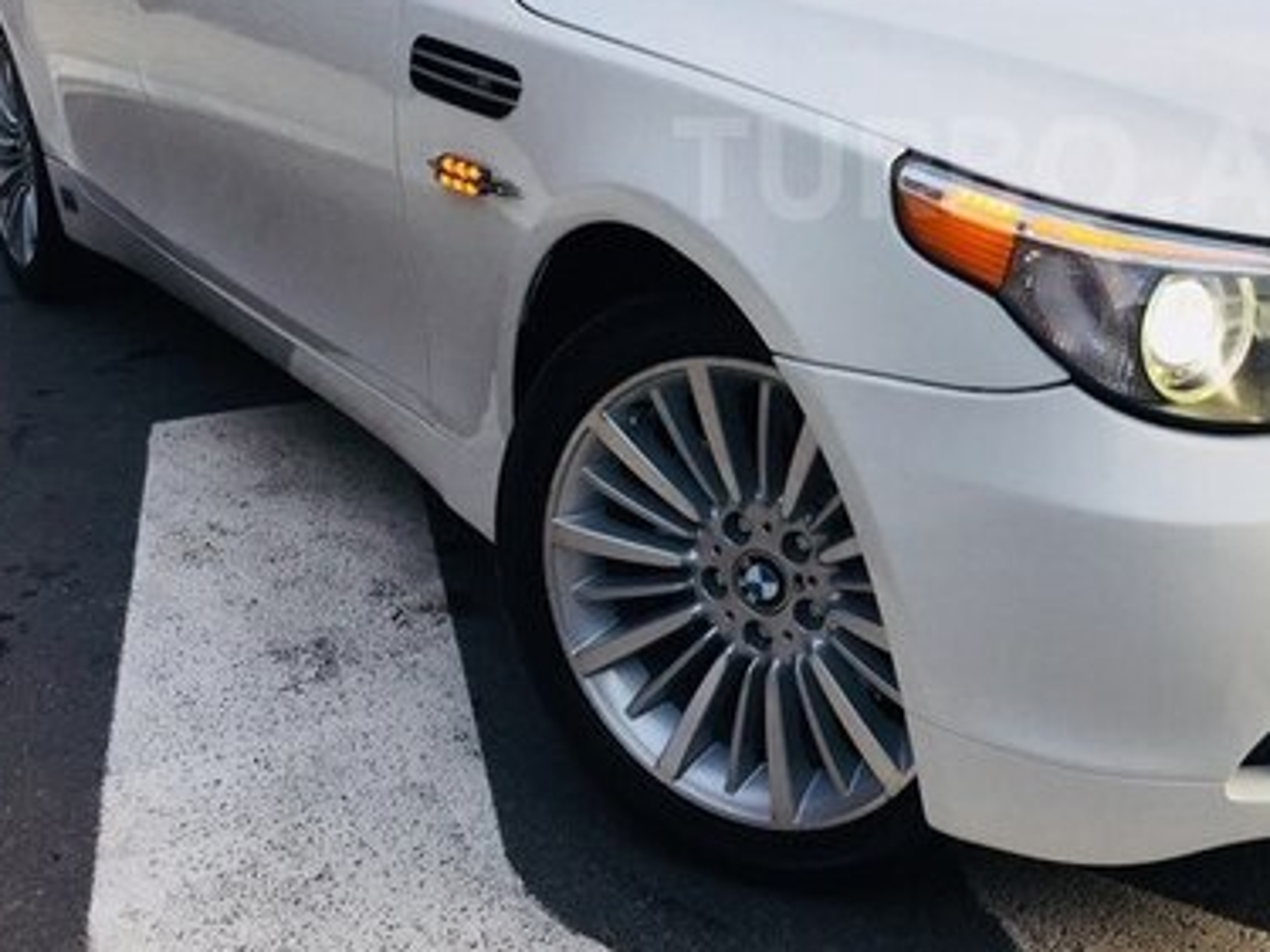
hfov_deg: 36.2
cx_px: 1019
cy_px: 168
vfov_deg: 27.9
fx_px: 1871
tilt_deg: -11.8
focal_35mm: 51
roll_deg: +0.7
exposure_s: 1/130
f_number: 2.2
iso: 32
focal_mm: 4.15
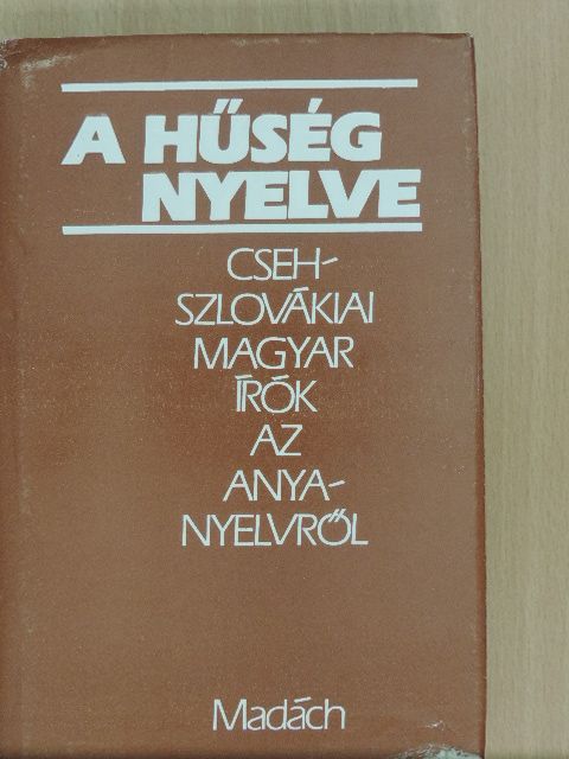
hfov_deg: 26.6
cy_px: 380
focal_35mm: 55
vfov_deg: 34.9
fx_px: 1205
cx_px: 284
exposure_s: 1/15
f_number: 4.6
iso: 560
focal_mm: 9.8
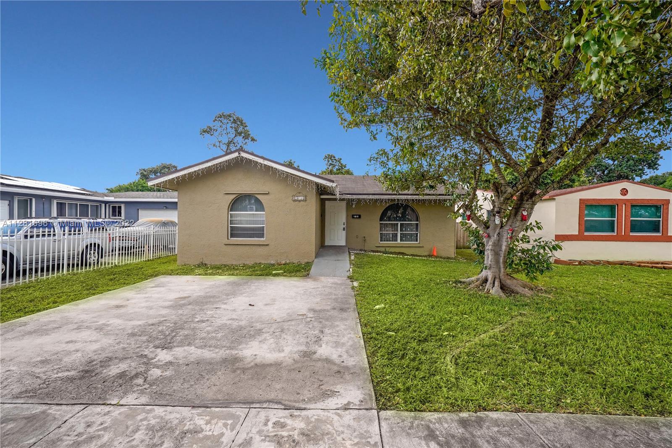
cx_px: 336
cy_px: 224
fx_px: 280
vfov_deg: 77.3
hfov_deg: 100.4
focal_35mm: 15
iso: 250
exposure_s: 1/160
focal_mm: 15
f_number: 9
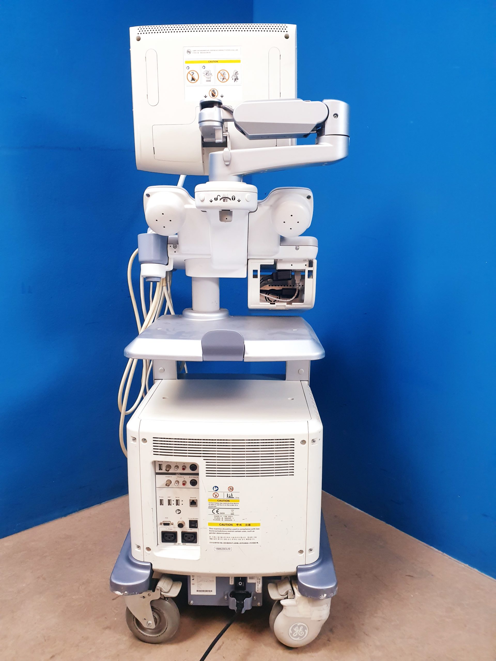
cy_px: 330
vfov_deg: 67.3
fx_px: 497
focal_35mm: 26
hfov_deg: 53.1
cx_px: 248
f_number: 2.4
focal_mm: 4.3
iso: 250
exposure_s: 1/50
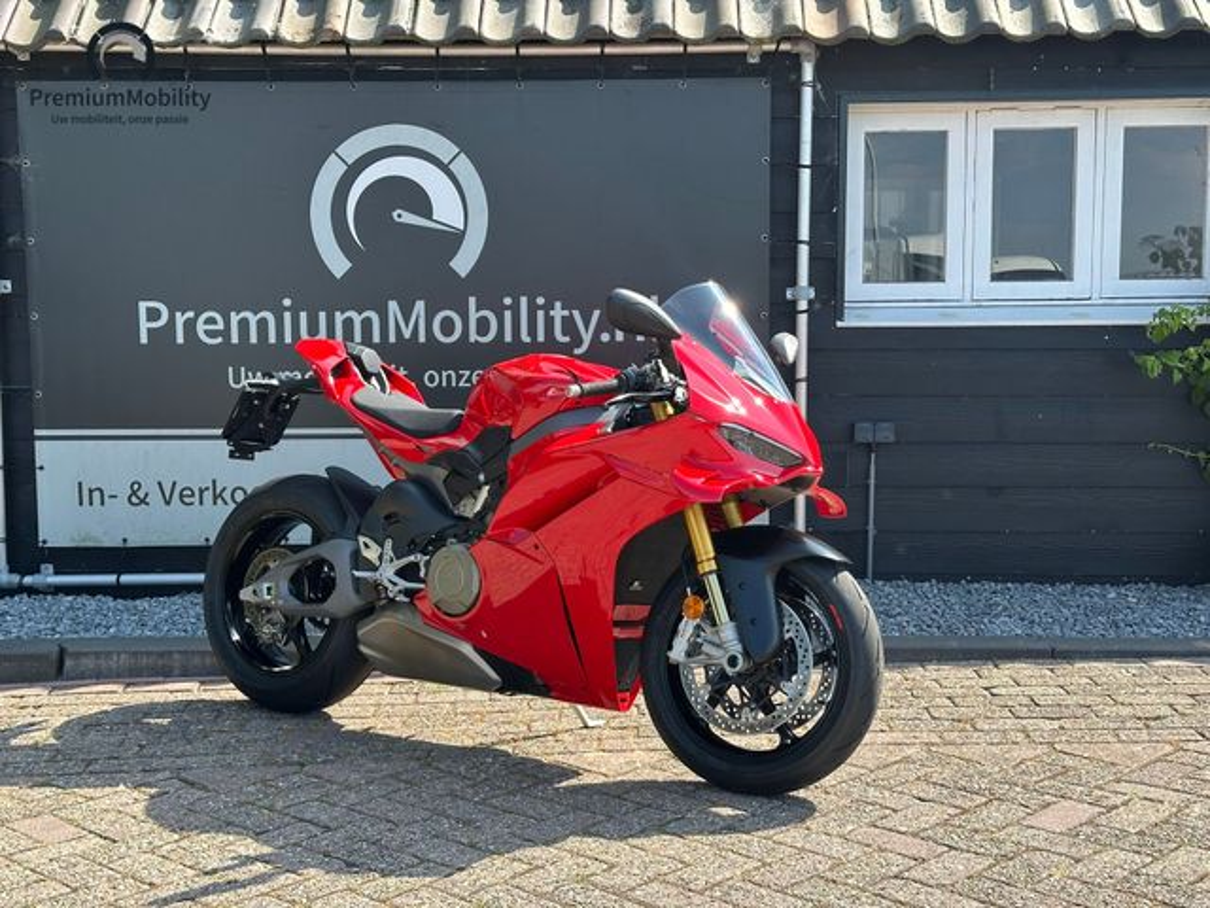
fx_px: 1678
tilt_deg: -5.9
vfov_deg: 30.3
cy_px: 454
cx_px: 605
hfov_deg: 39.7
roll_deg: +0.2
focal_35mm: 48
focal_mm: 6.86
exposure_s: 1/894
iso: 64
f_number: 1.78
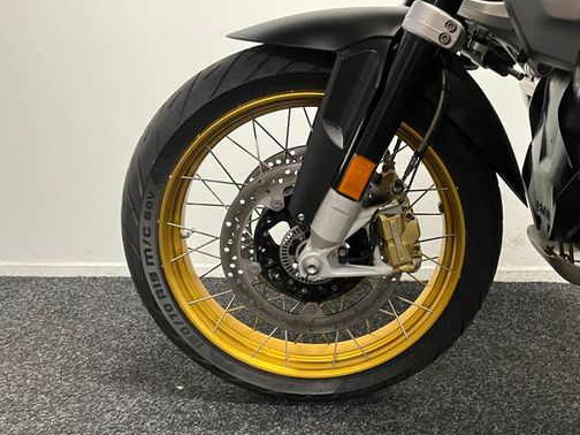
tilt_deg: -14.2
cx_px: 341
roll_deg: -0.3
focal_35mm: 33
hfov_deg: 55.0
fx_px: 553
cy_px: 246
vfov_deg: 42.9
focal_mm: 5.1
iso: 320
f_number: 1.6
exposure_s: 1/50
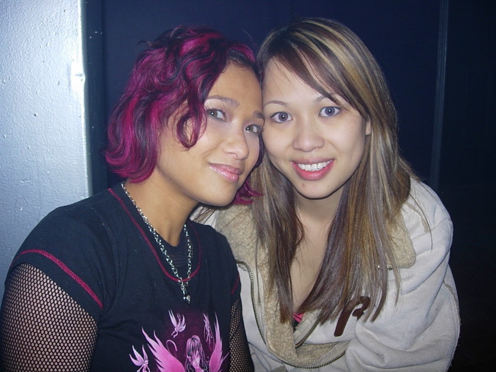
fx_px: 544
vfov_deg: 37.7
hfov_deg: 49.0
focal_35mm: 38
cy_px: 186
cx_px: 248
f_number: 2.8
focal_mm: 7.8
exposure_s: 1/64
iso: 79
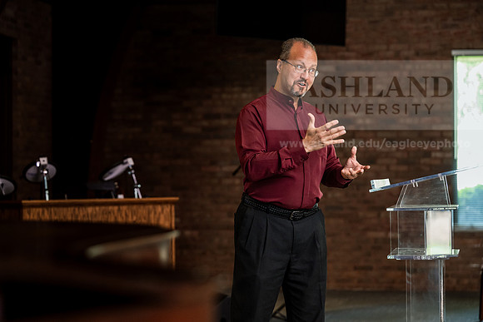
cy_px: 161
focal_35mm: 93
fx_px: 1248
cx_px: 242
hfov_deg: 21.9
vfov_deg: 14.7
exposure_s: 1/200
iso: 2000
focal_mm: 93
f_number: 3.2
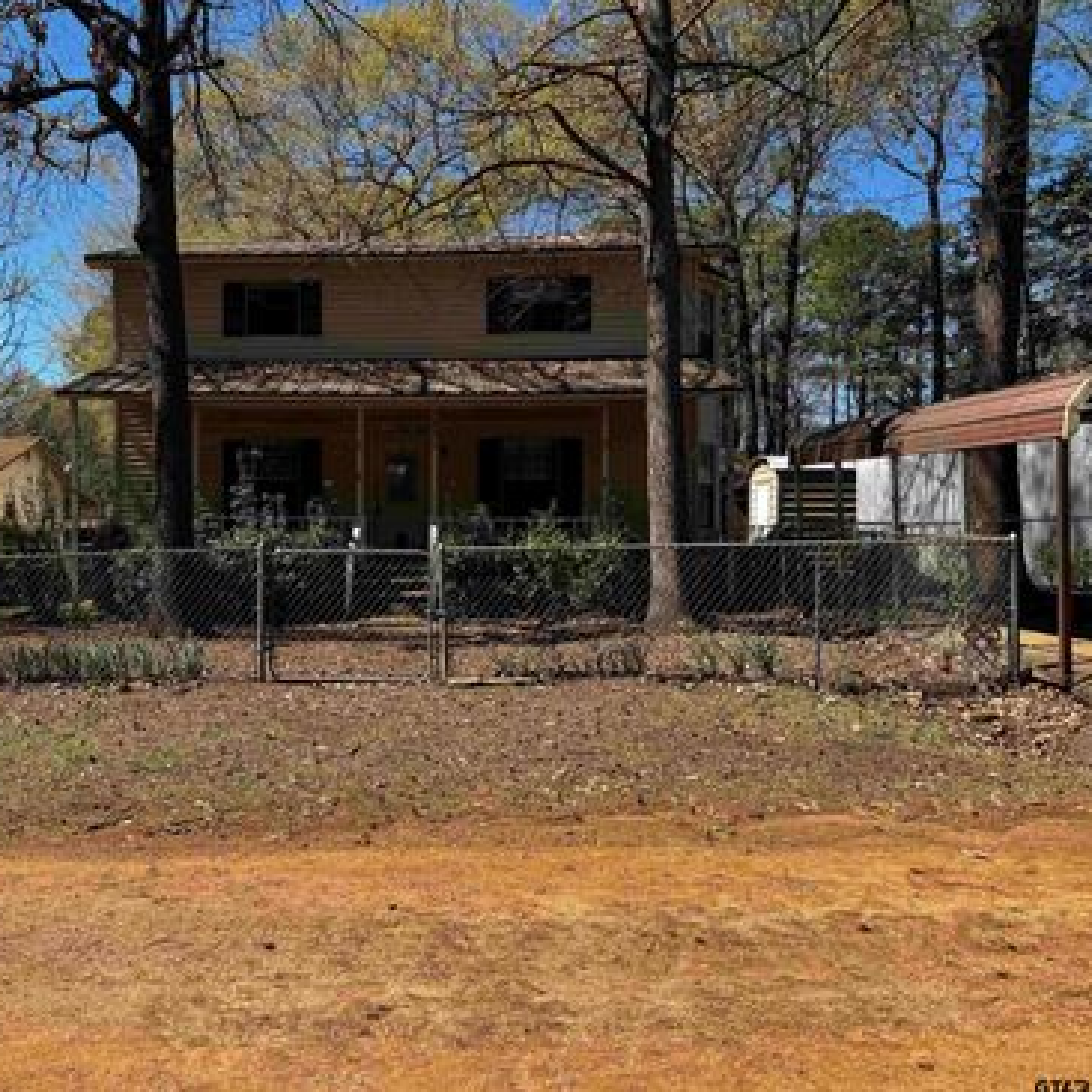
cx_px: 367
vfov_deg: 55.6
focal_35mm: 29
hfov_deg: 54.5
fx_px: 1035
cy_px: 536
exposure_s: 1/2506
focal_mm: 6.76
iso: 80
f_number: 1.78
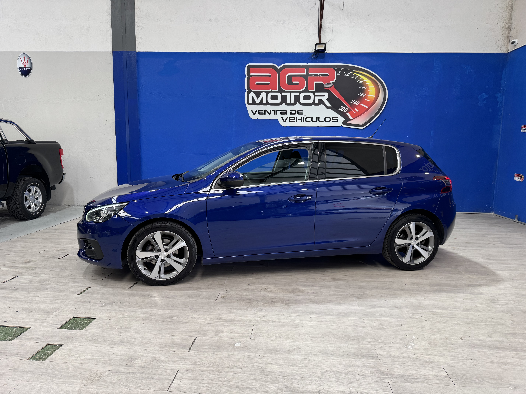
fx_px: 365
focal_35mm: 24
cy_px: 197
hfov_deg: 71.6
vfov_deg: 56.8
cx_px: 263
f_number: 1.78
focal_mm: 6.76
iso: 100
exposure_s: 1/100
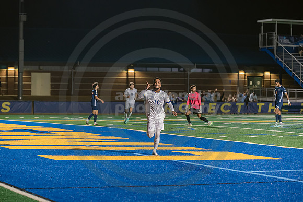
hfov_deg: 17.1
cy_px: 101
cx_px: 152
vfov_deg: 11.4
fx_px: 1010
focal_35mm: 120
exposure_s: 1/250
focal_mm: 120
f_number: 3.2
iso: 2500
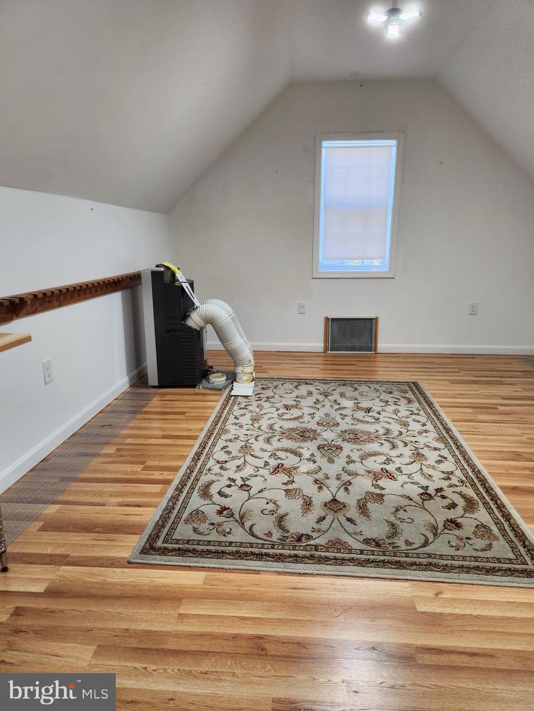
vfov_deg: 73.9
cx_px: 267
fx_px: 473
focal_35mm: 23
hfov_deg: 58.9
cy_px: 356
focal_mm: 5.4
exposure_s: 1/120
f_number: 1.8
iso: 64
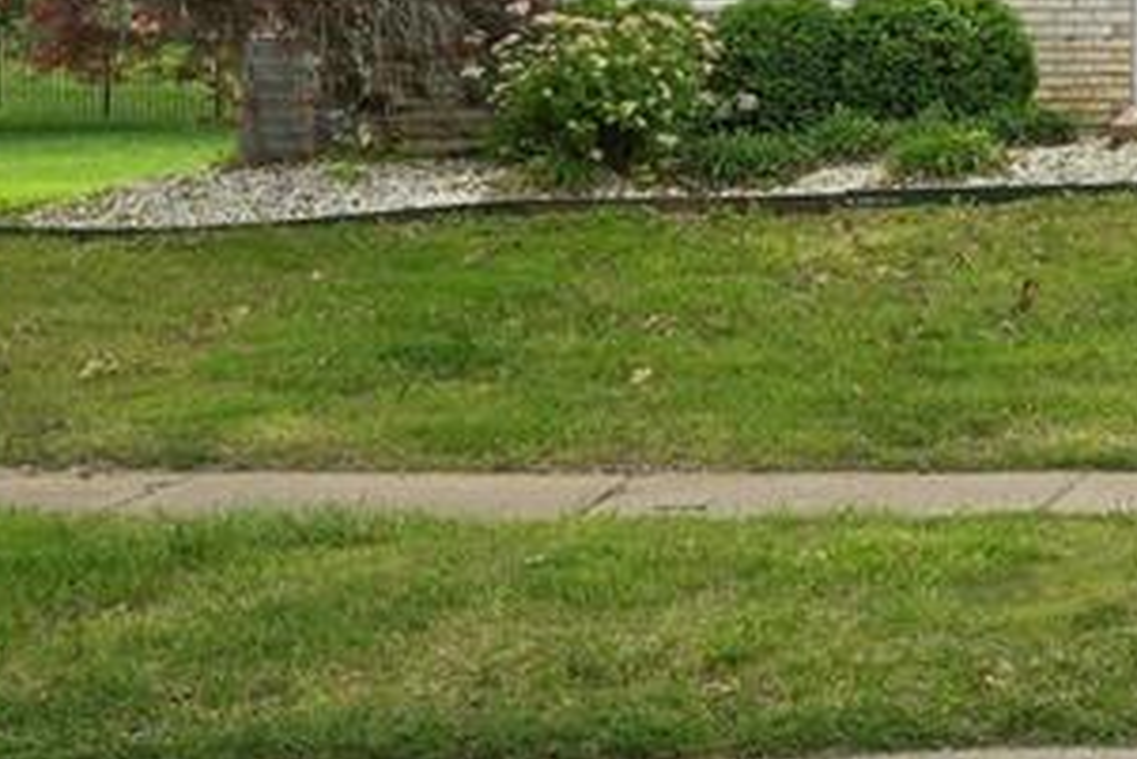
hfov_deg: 17.3
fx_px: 3223
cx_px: 1885
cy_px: -242
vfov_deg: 13.0
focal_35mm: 102
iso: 400
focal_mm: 20
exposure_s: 1/500
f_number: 8
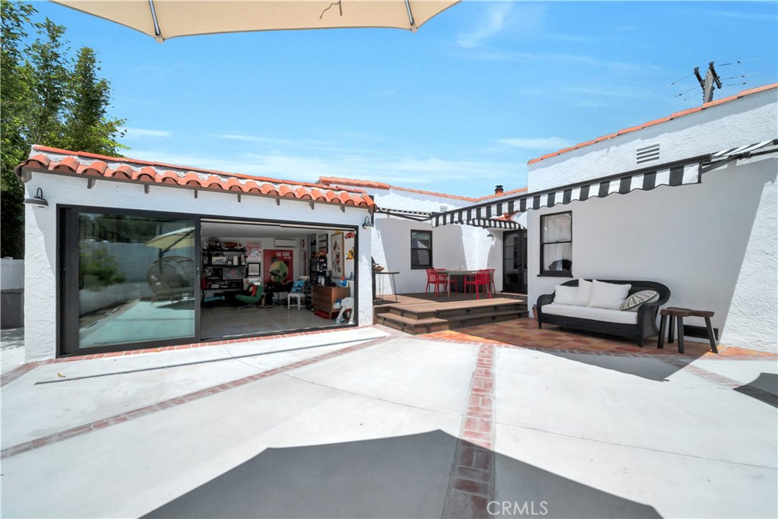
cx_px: 389
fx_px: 303
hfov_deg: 104.2
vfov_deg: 81.2
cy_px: 260
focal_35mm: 14
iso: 1600
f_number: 13
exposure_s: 1/1250
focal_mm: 14
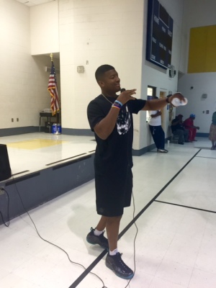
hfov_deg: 48.2
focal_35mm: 29
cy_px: 144
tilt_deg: -8.2
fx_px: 241
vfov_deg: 61.7
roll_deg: -1.5
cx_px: 108
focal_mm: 4.15
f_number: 2.2
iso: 80
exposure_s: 1/30
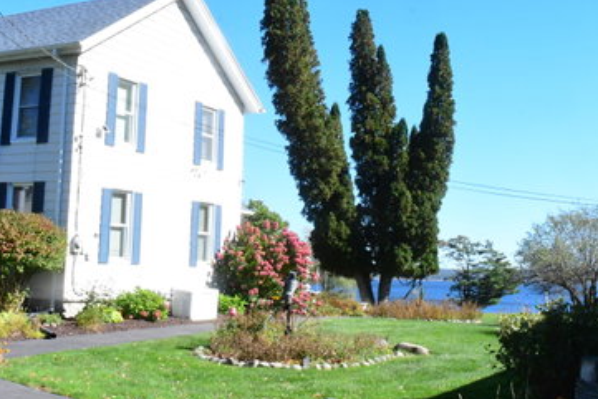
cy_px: 160
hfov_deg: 38.8
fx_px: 847
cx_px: 263
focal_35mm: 51
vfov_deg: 26.5
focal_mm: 18
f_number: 22
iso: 1600
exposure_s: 1/200
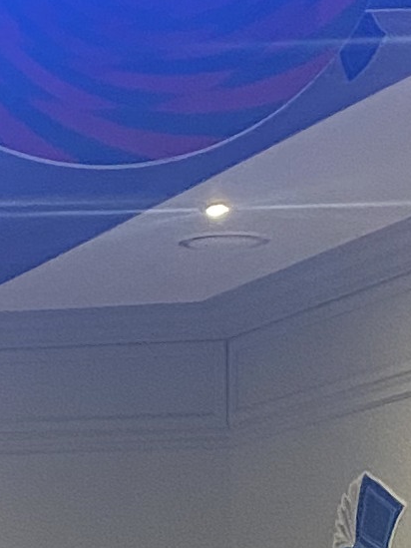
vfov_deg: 10.3
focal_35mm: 191
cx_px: -121
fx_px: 3023
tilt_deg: +5.0
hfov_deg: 7.7
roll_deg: -0.5
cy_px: 525
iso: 320
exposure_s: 1/60
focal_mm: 4.25
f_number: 1.8
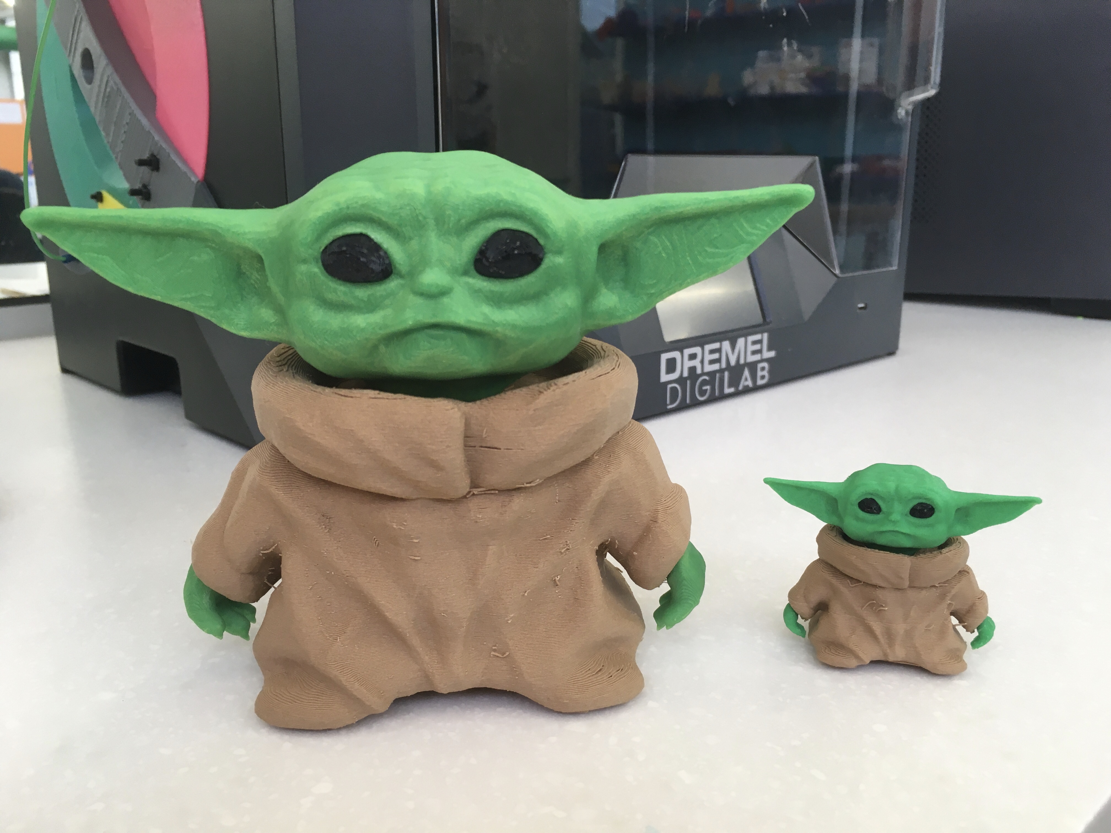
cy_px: 416
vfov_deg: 48.2
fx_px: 931
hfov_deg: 61.7
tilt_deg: -13.0
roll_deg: +0.5
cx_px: 556
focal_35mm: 29
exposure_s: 1/30
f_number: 2.2
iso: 50
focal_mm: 4.15
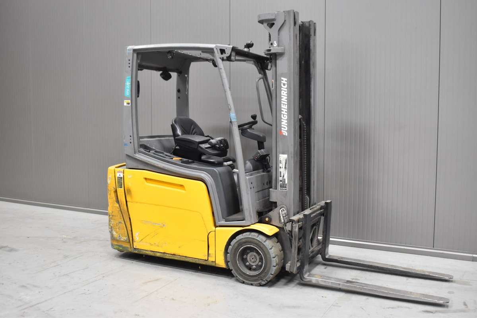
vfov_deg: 36.9
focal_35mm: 36
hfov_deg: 53.1
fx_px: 477
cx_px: 238
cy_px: 159
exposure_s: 1/40
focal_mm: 24
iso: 1600
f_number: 4.5
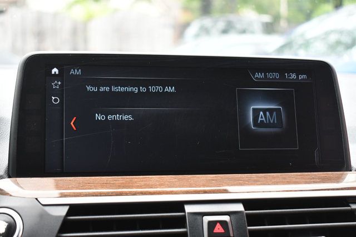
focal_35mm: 57
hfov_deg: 35.0
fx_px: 564
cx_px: 178
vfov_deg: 23.8
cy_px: 118
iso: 800
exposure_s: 1/160
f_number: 4.8
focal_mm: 38
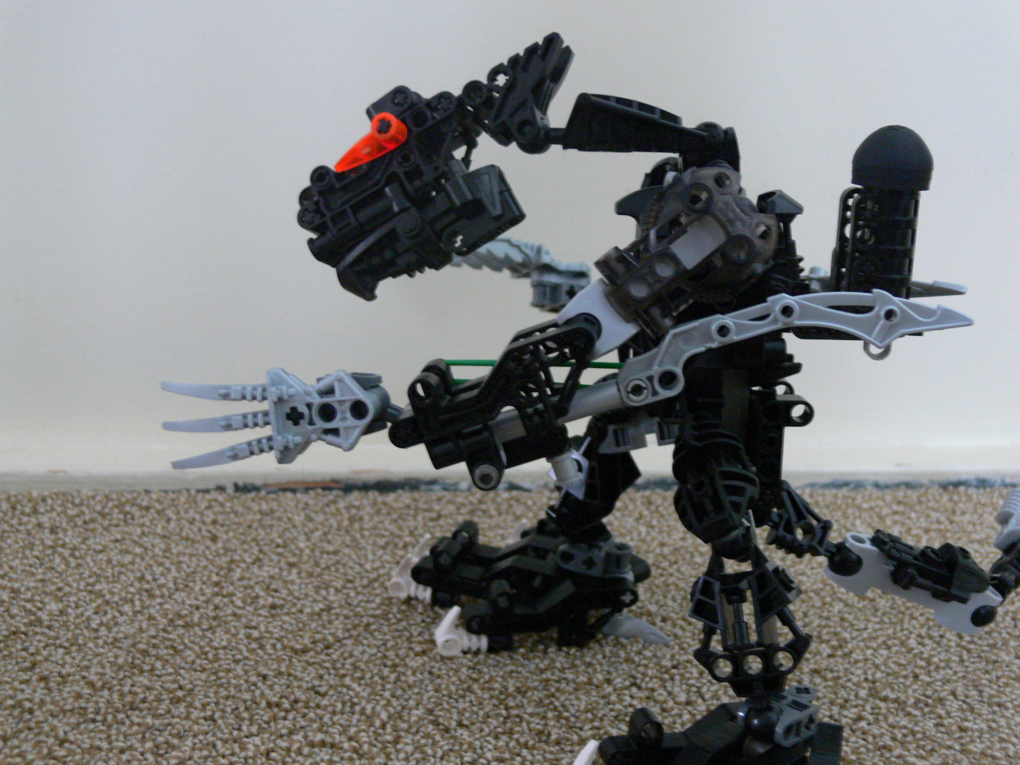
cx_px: 510
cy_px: 382
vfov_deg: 29.1
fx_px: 1473
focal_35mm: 50
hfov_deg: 38.2
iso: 200
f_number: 3.2
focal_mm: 10.5
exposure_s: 1/4
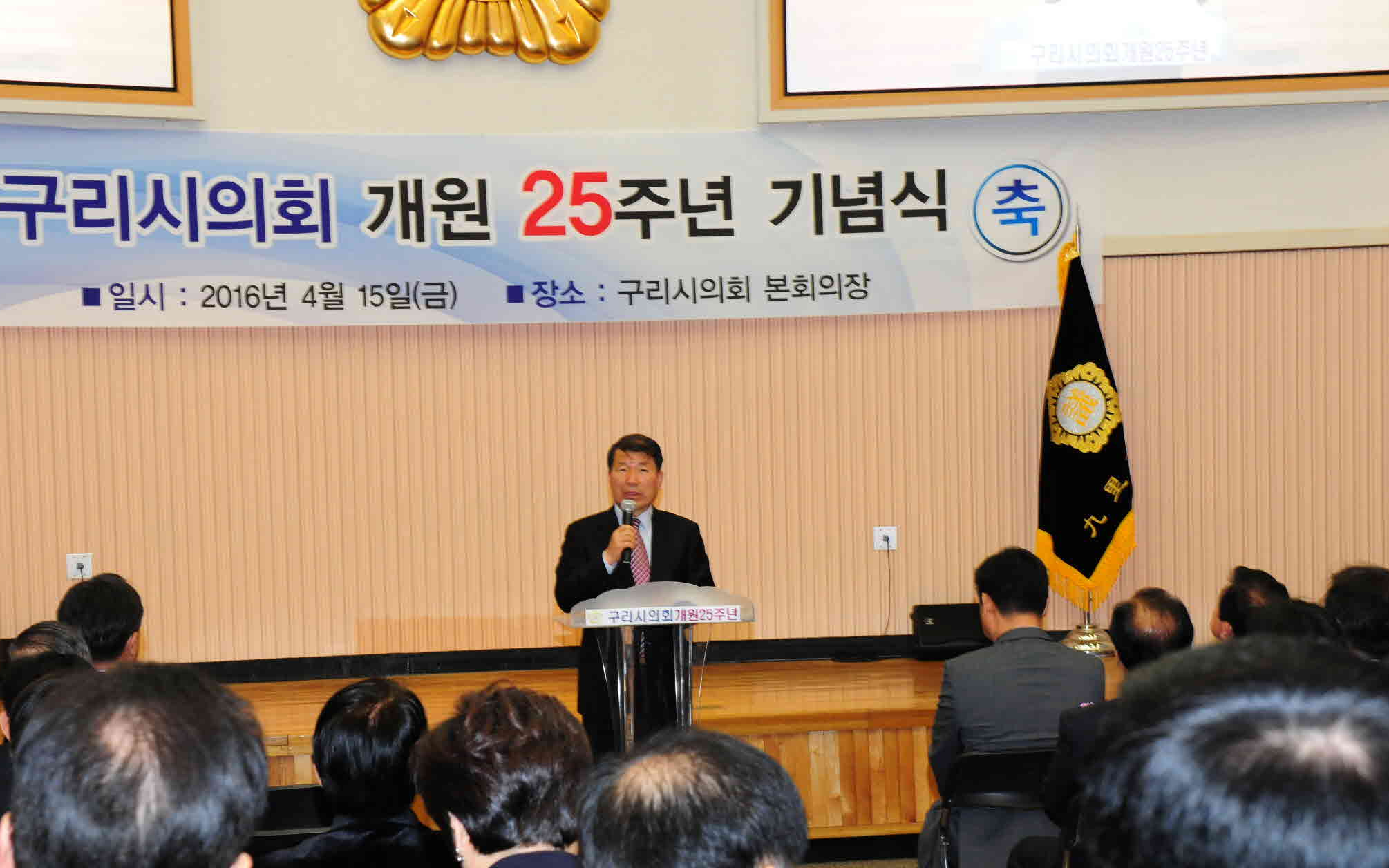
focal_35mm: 69
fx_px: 2612
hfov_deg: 29.8
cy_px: 603
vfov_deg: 18.8
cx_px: 669
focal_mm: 45
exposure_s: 1/50
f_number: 6.3
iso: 1600
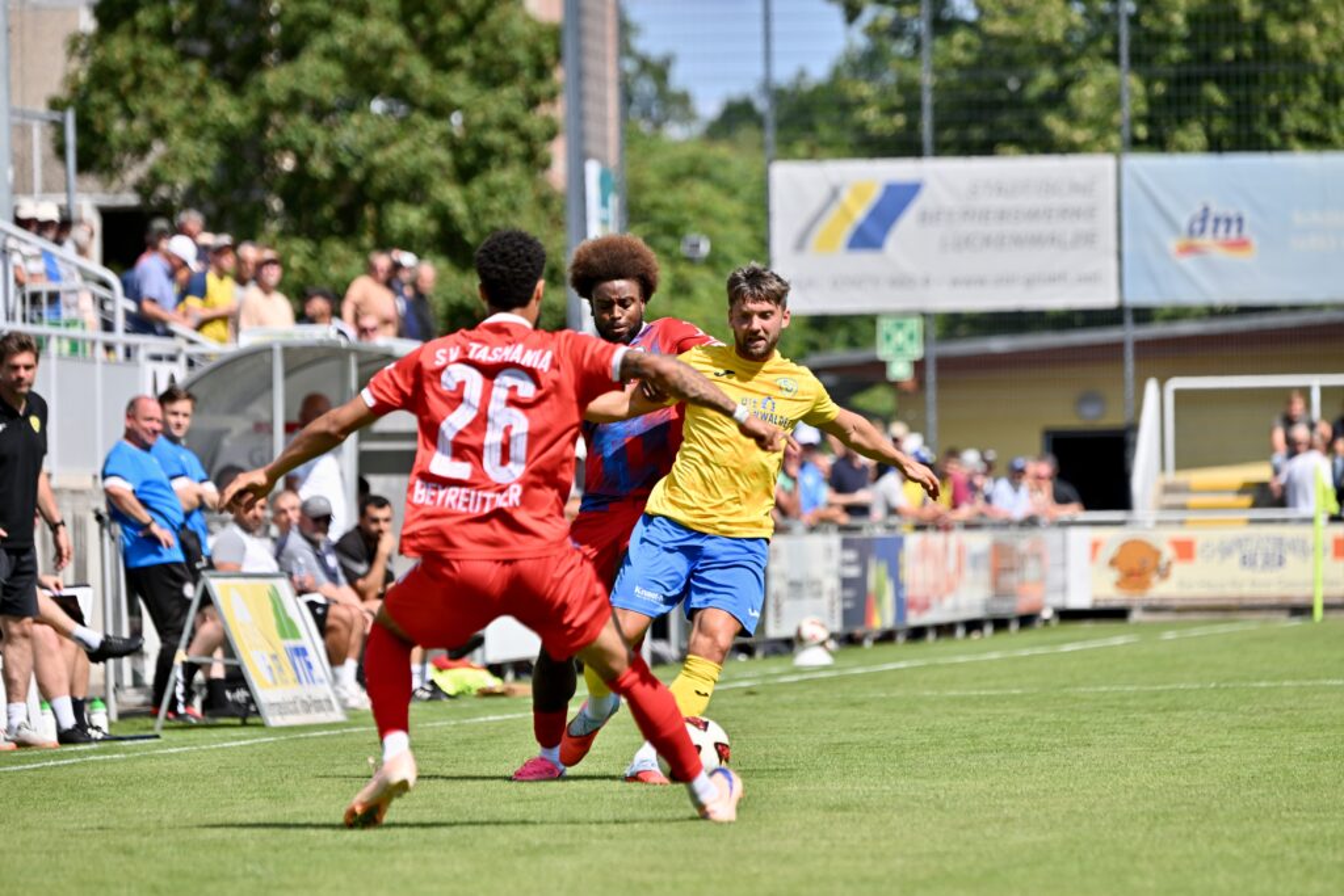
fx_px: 11201
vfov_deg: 4.6
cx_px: 672
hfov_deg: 6.9
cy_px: 448
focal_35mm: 300
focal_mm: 300
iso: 220
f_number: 5.6
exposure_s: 1/1600
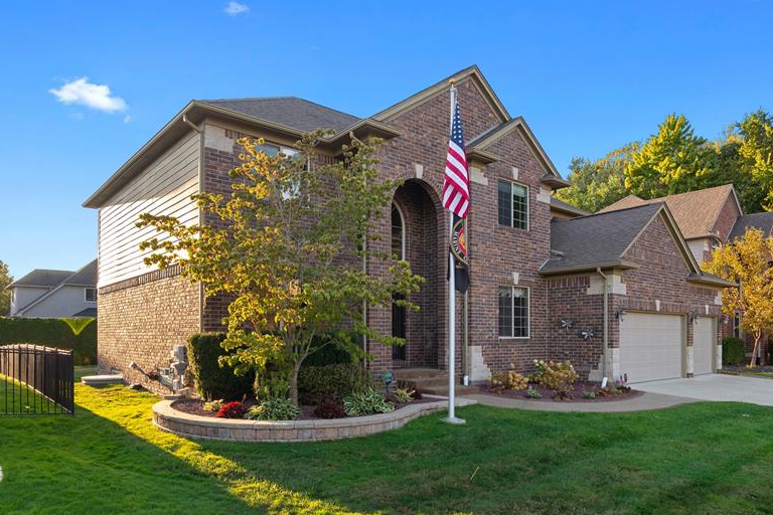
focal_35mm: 36
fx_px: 773
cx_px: 390
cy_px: 264
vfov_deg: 36.9
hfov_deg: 53.1
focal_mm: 27
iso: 400
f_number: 9
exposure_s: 1/60
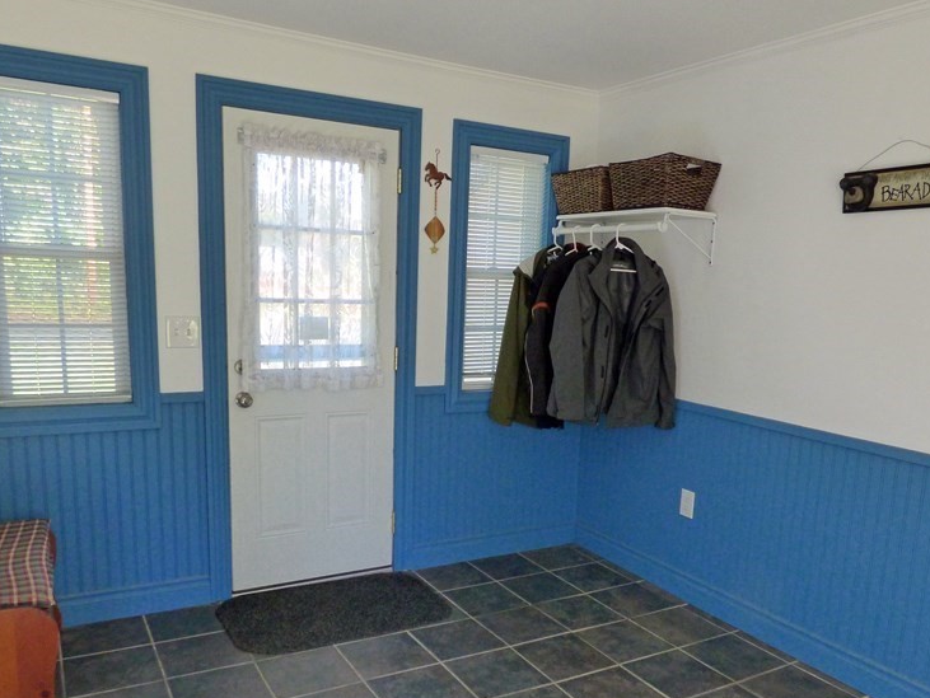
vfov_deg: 49.4
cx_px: 499
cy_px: 427
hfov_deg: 63.3
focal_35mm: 28
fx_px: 753
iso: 400
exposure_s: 1/100
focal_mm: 3.58
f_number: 2.8
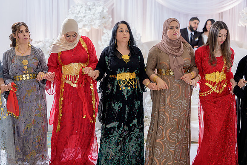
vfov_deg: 27.0
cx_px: 124
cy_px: 82
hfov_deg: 39.6
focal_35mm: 50
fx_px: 343
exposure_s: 1/200
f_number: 2
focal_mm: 50
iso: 640
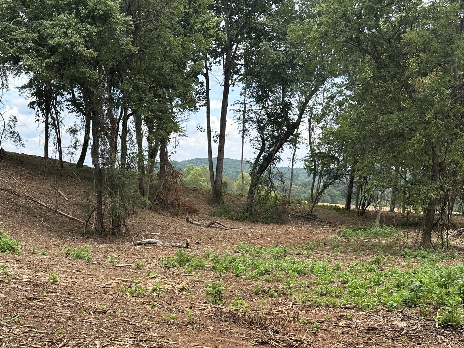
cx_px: 169
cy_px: 255
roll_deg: +0.5
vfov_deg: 33.7
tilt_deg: -8.3
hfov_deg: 44.4
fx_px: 563
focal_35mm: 42
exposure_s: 1/1289
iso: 80
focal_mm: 6.86
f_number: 1.78
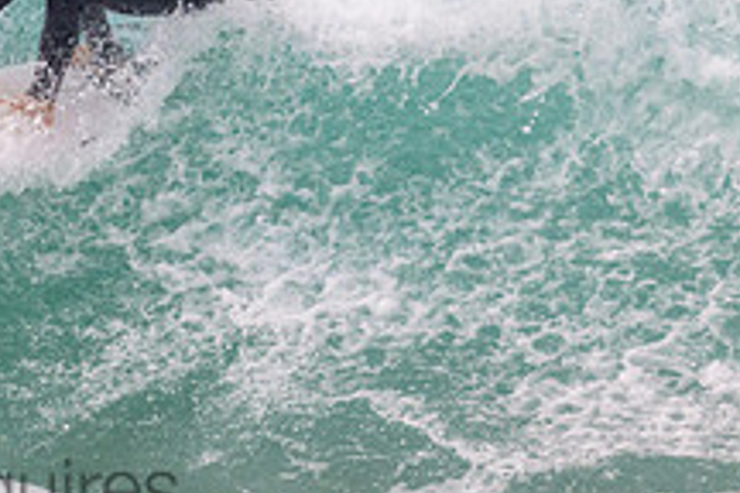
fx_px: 44088
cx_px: -86
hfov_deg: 1.0
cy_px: -80
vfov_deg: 0.6
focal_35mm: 2145
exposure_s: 1/2000
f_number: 11
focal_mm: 800
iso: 1400
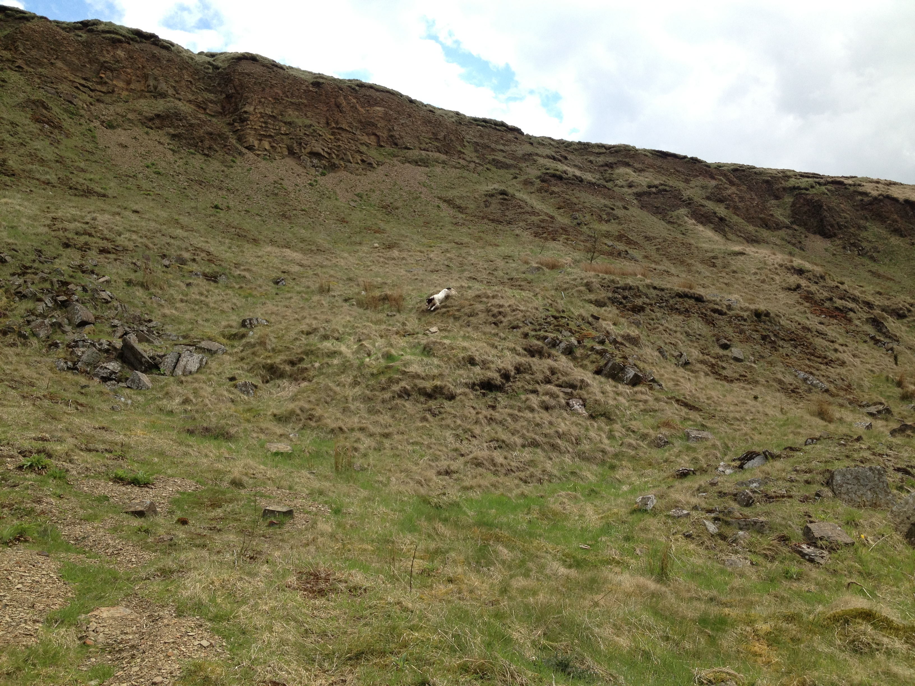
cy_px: 343
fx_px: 925
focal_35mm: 35
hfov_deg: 52.6
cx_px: 458
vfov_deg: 40.7
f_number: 2.4
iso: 50
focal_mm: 4.28
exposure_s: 1/863
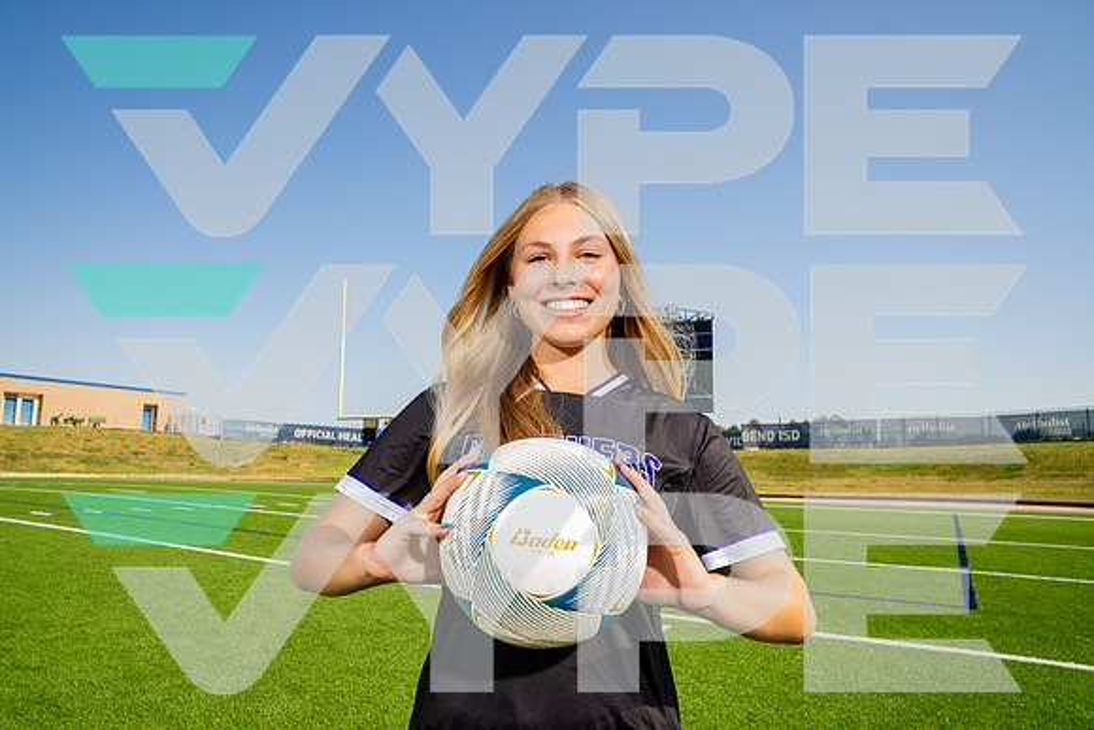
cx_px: 547
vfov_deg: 53.2
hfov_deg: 73.7
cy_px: 365
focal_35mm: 24
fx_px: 729
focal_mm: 24
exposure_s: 1/125
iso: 50
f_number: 7.1
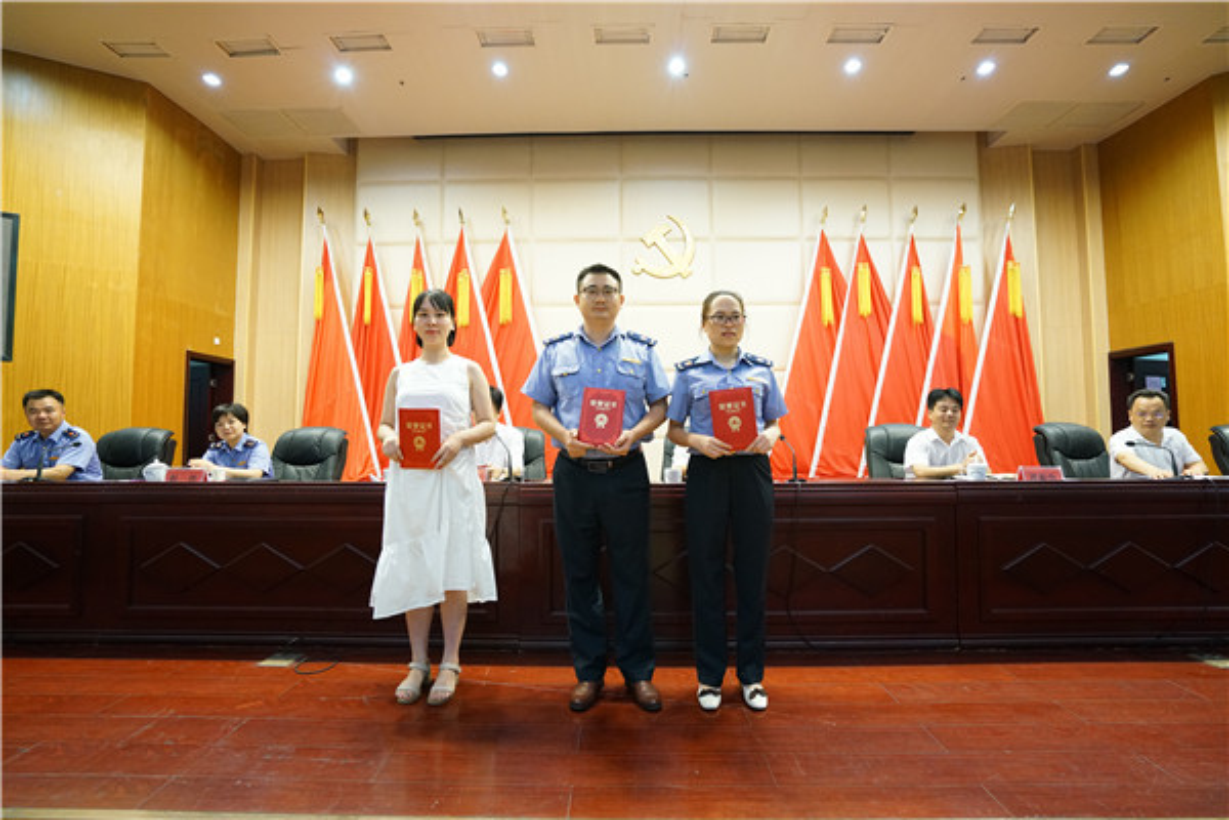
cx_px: 614
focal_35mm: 16
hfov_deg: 96.7
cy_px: 410
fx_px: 546
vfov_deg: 73.7
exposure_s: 1/60
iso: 4000
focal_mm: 16
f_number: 5
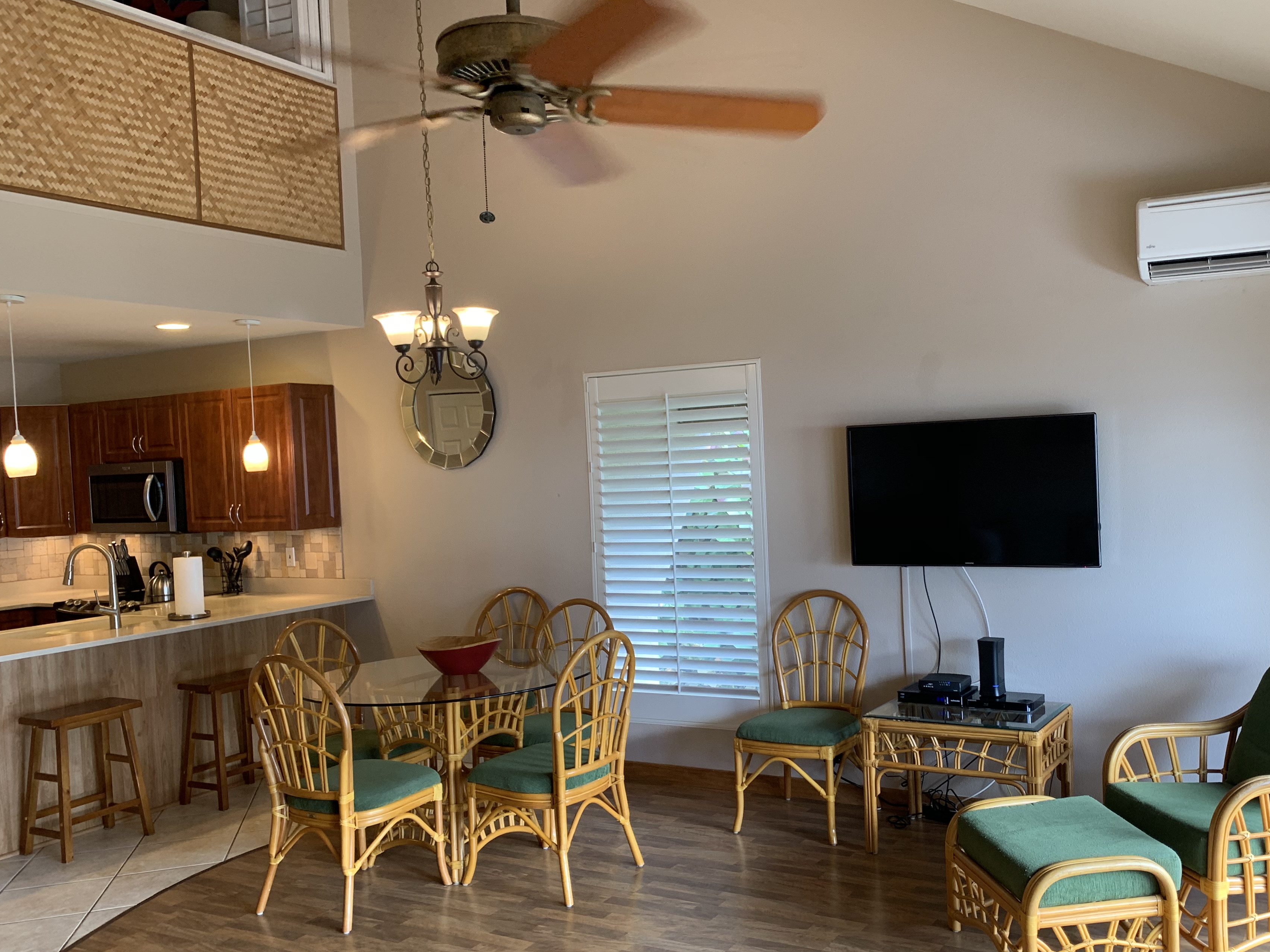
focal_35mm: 31
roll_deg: +1.6
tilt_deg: -2.4
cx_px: 754
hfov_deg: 57.9
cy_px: 507
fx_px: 1137
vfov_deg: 45.4
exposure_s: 1/60
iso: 64
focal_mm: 4.25
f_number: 1.8
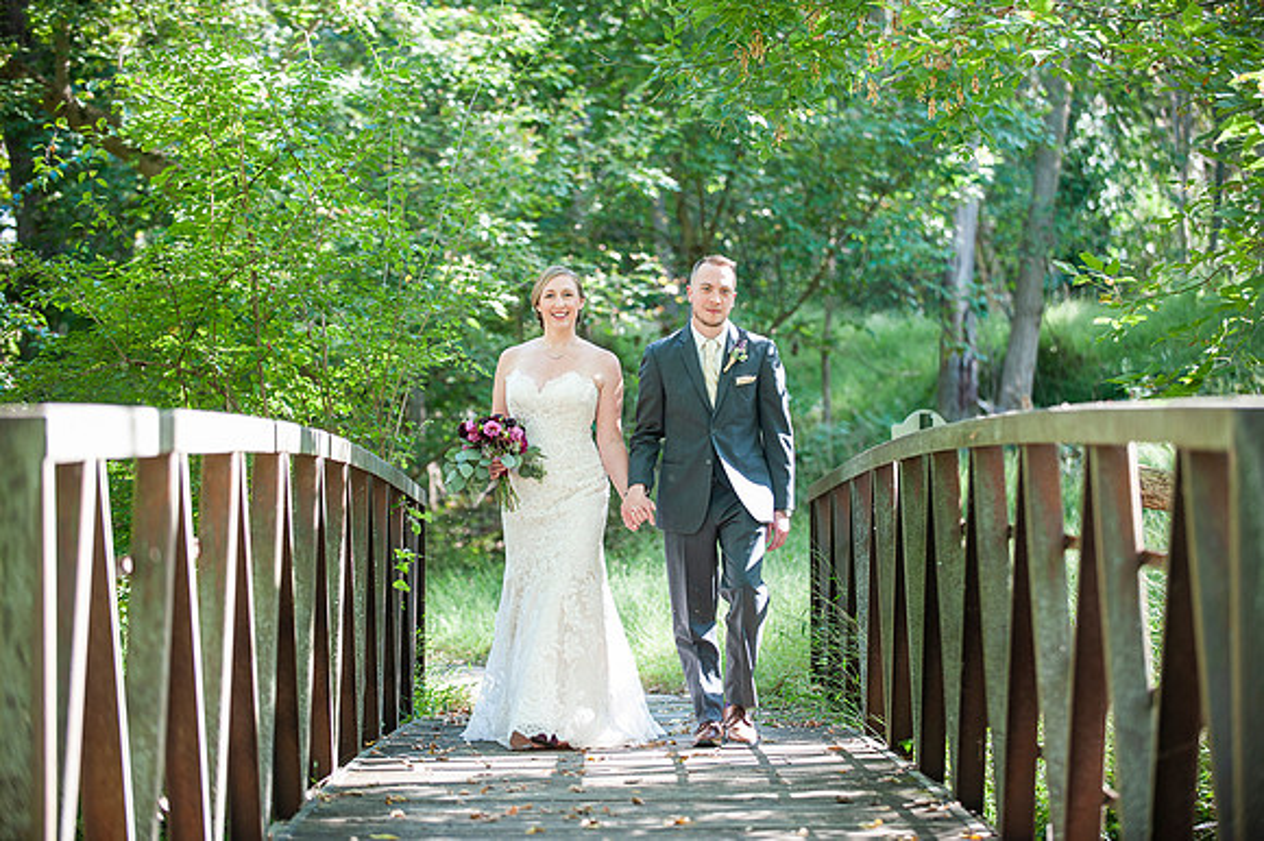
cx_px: 632
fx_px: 3684
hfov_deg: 19.5
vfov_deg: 13.0
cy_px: 420
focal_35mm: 105
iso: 400
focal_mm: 105
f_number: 2.8
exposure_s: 1/200
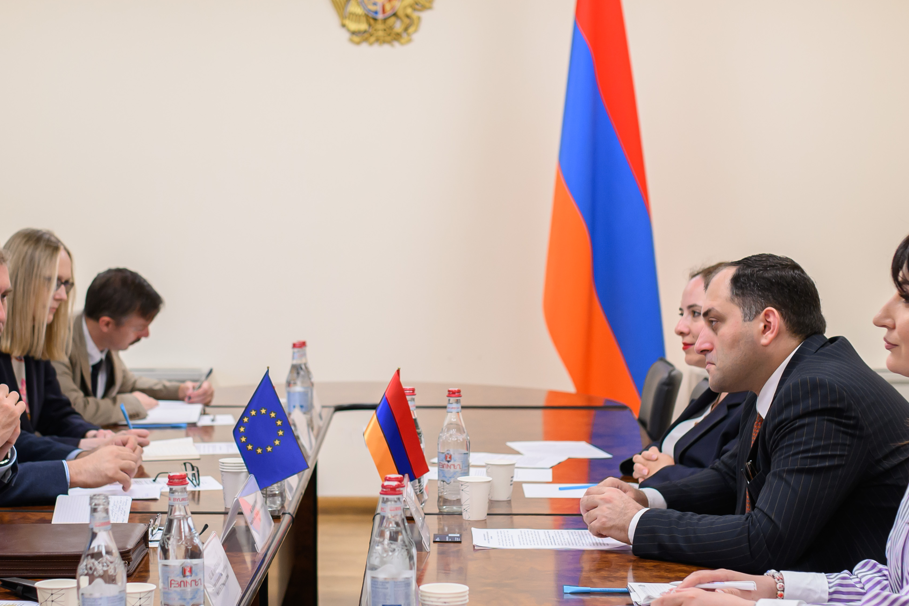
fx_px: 2096
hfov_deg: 24.4
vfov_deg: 16.4
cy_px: 346
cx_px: 305
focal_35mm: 83
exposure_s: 1/200
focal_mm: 35
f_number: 2.5
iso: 800
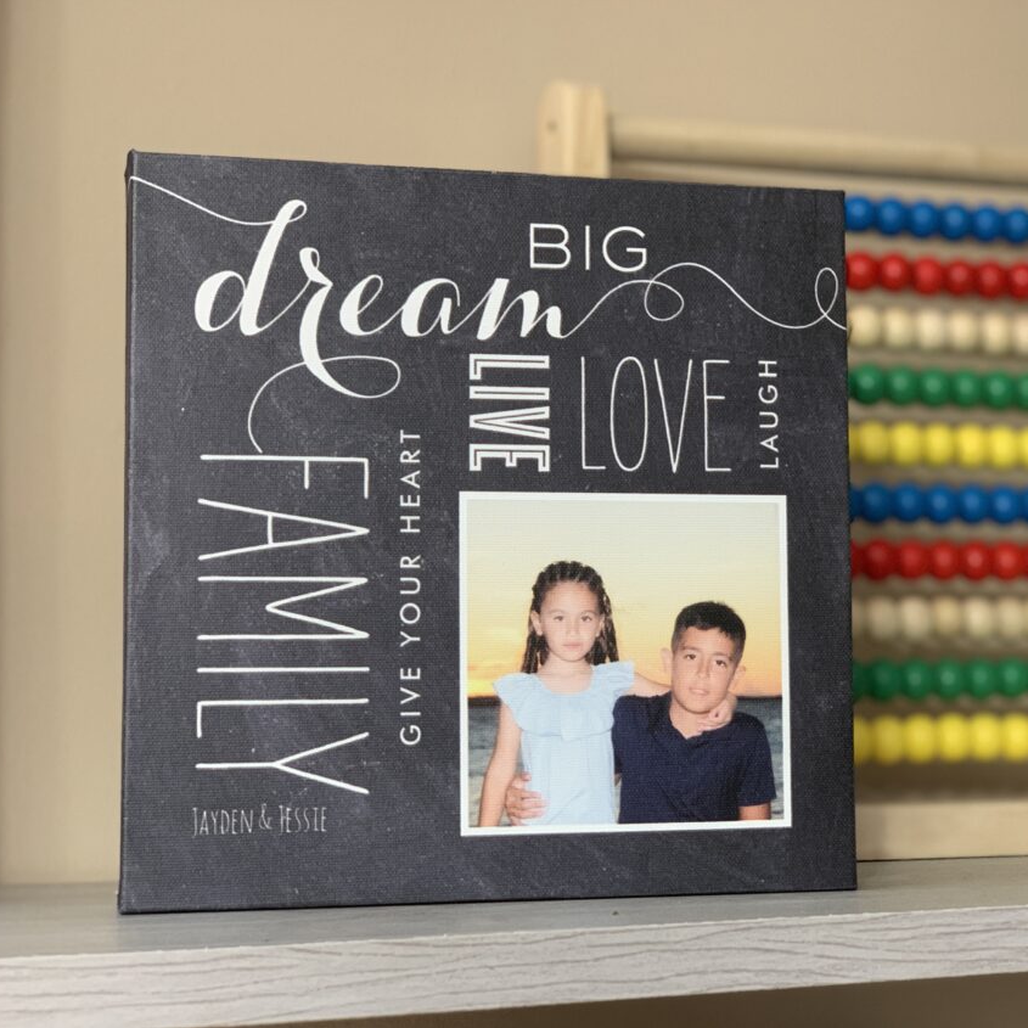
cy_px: 509
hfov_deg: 27.6
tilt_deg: +6.6
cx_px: 661
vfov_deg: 27.7
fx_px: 2083
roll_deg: +0.4
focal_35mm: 62
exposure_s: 1/60
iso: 160
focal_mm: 6
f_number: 2.4
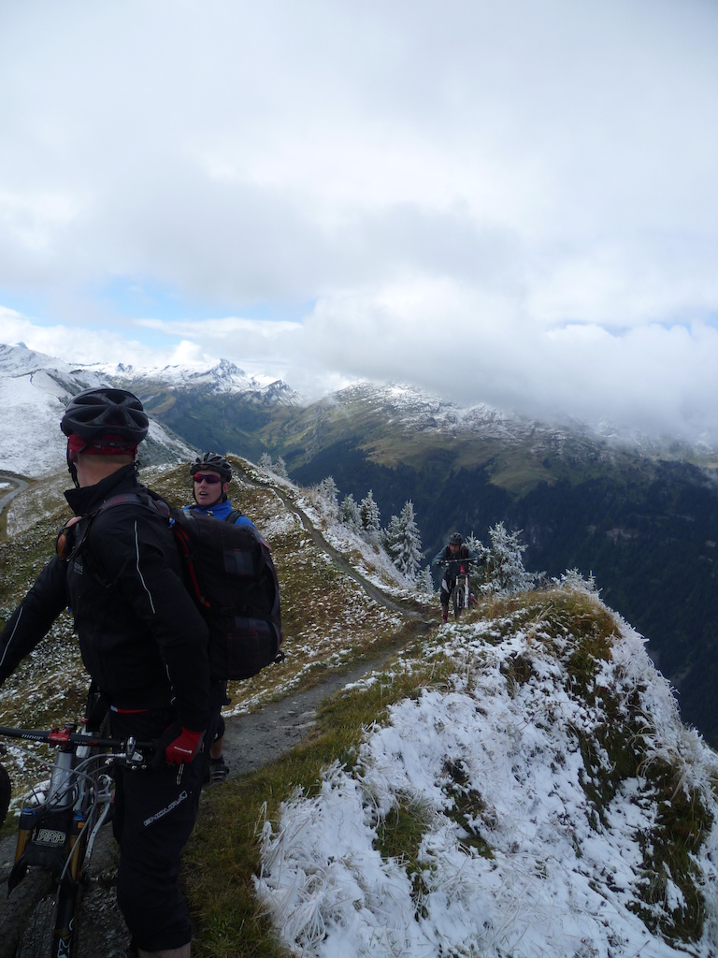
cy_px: 479
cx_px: 359
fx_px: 774
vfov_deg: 63.4
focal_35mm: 28
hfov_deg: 49.7
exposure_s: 1/1000
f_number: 2.8
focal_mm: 5
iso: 80
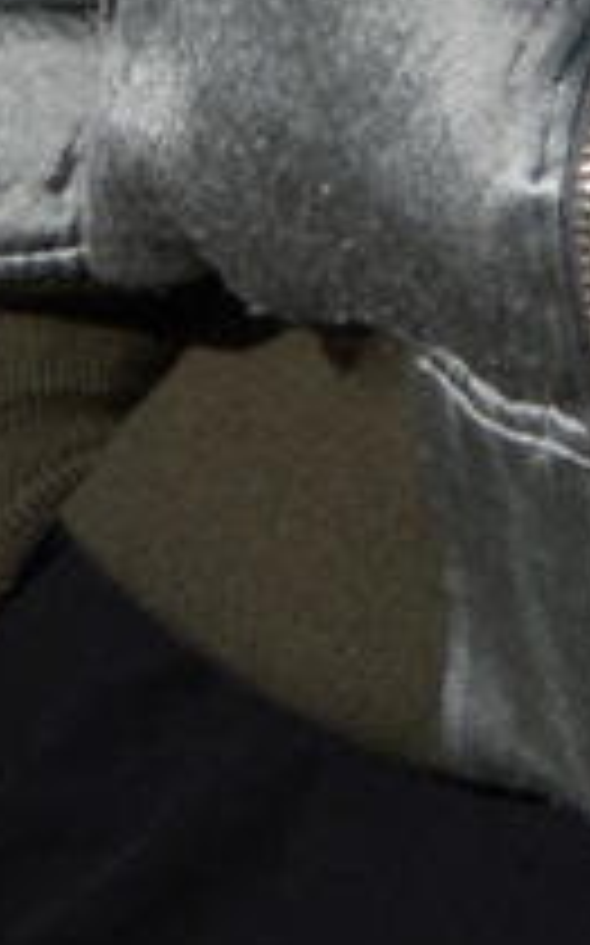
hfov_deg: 1.2
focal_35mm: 1098
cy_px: -382
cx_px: 1212
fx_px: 28287
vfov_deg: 1.9
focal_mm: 100
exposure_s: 1/1600
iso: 160
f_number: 5.6
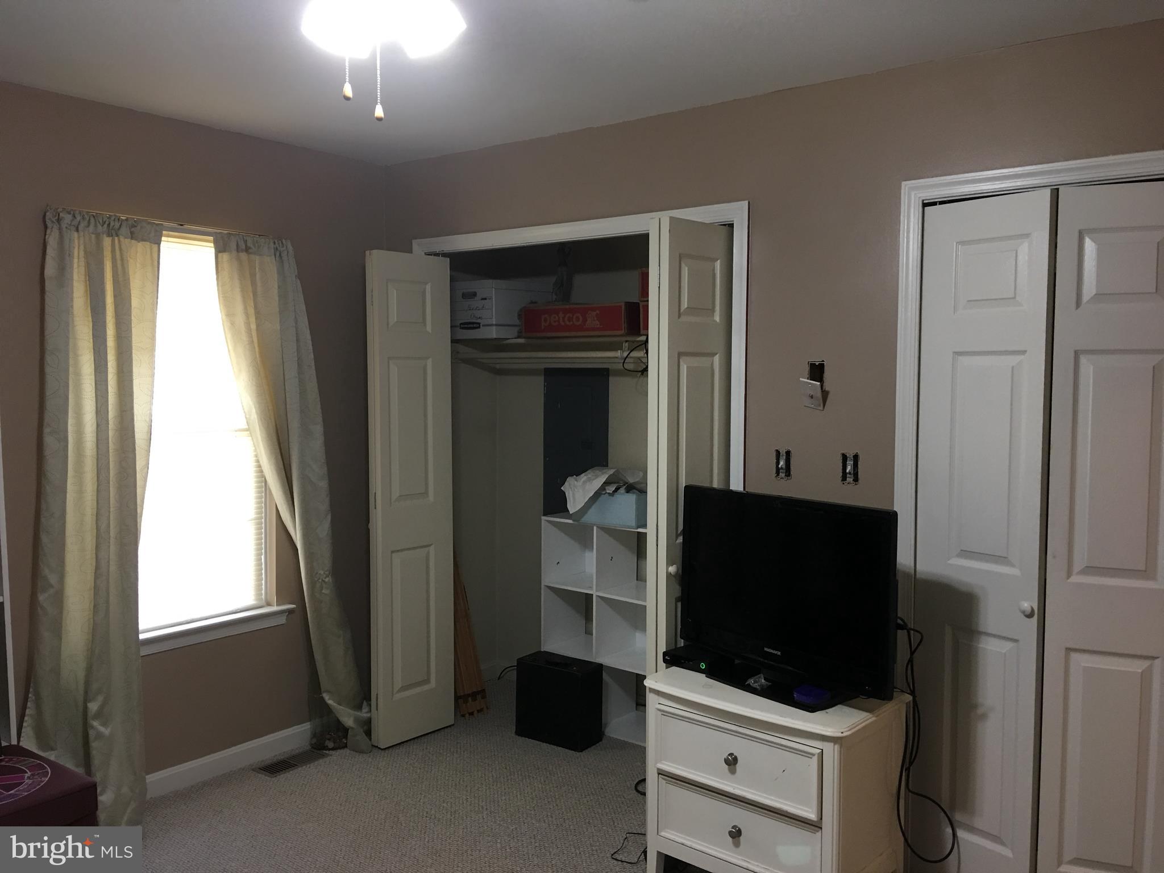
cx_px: 582
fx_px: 975
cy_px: 436
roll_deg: -1.0
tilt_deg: -2.9
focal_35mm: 29
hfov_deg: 61.7
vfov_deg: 48.2
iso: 50
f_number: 2.2
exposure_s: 1/15
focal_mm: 4.15
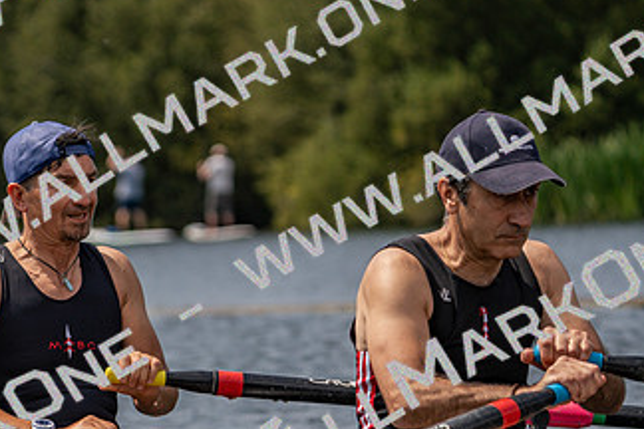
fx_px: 6404
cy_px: 323
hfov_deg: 5.7
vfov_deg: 3.8
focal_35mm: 358
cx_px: 89
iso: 160
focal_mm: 200
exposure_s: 1/1600
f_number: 5.6
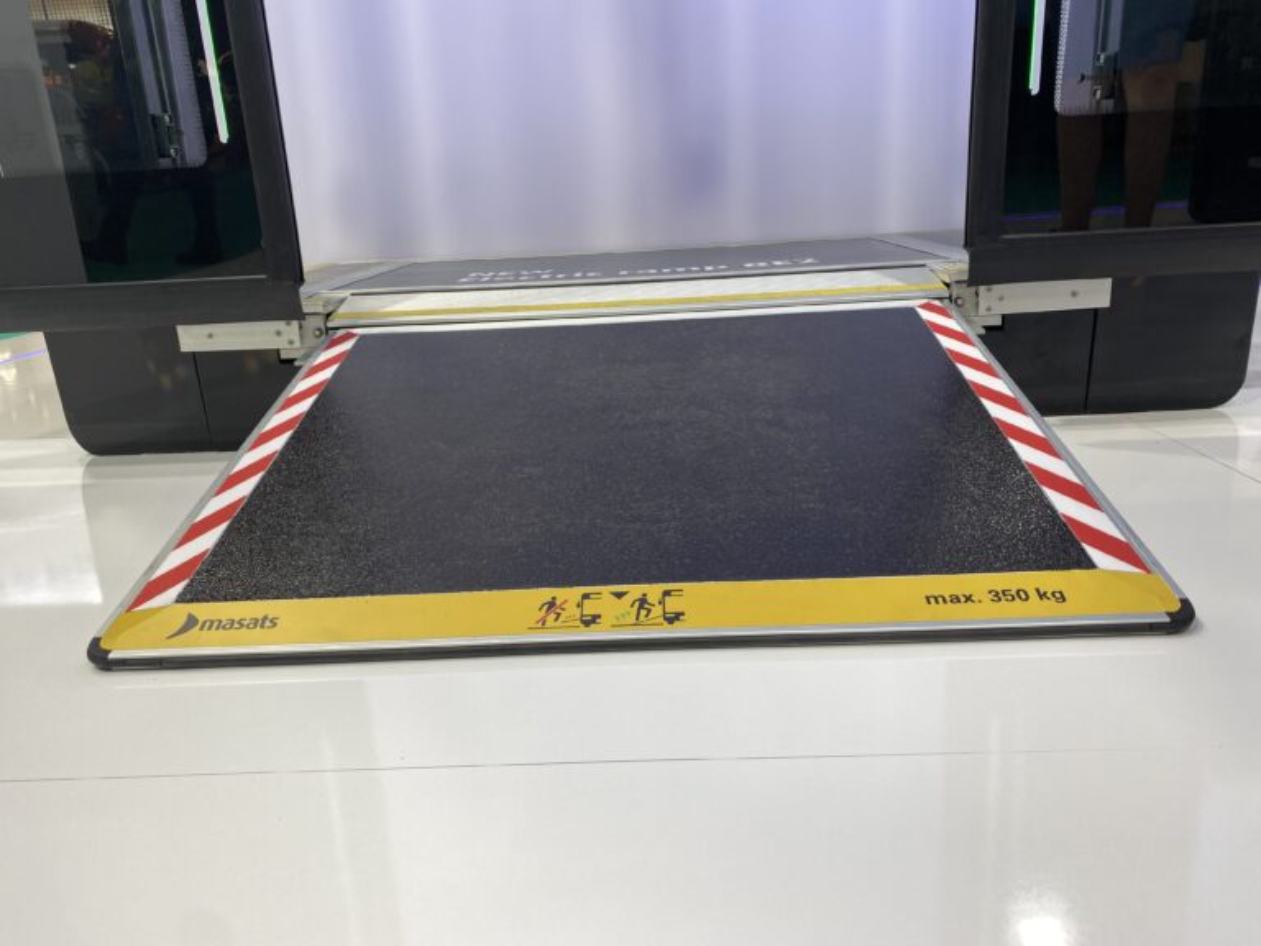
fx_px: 947
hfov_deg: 67.3
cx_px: 630
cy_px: 473
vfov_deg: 53.1
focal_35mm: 26
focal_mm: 4.25
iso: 40
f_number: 1.8
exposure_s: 1/100
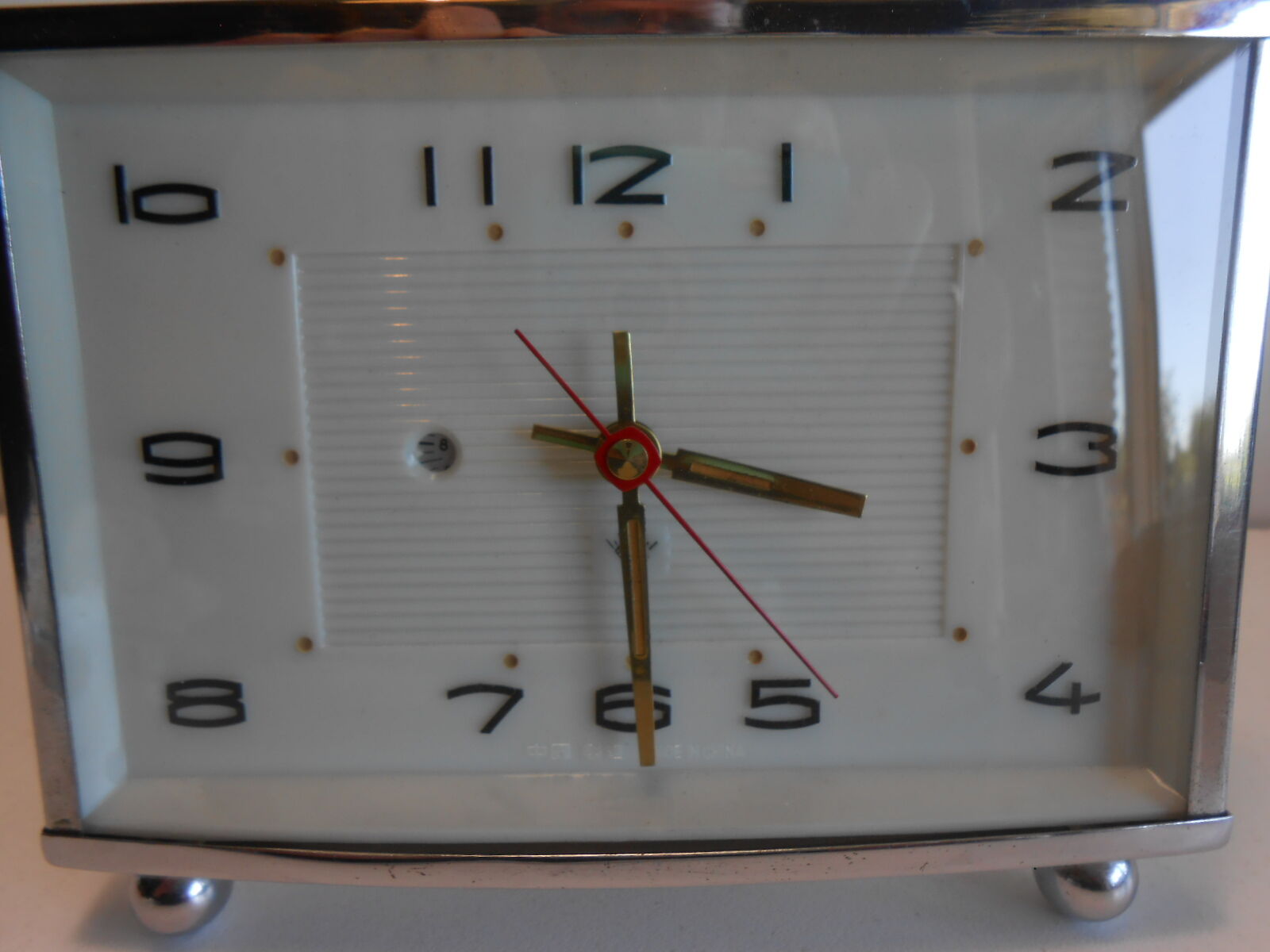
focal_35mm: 26
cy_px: 476
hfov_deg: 67.3
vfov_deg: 53.1
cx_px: 635
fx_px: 954
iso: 80
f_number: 3.5
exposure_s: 1/60
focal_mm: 4.6
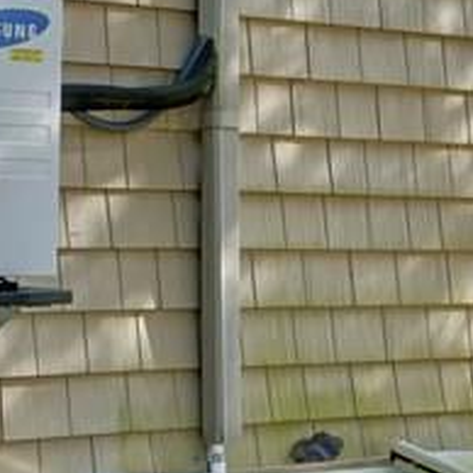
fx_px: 2504
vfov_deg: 10.8
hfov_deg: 10.7
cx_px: 439
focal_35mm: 162
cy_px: 246
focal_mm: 34
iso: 100
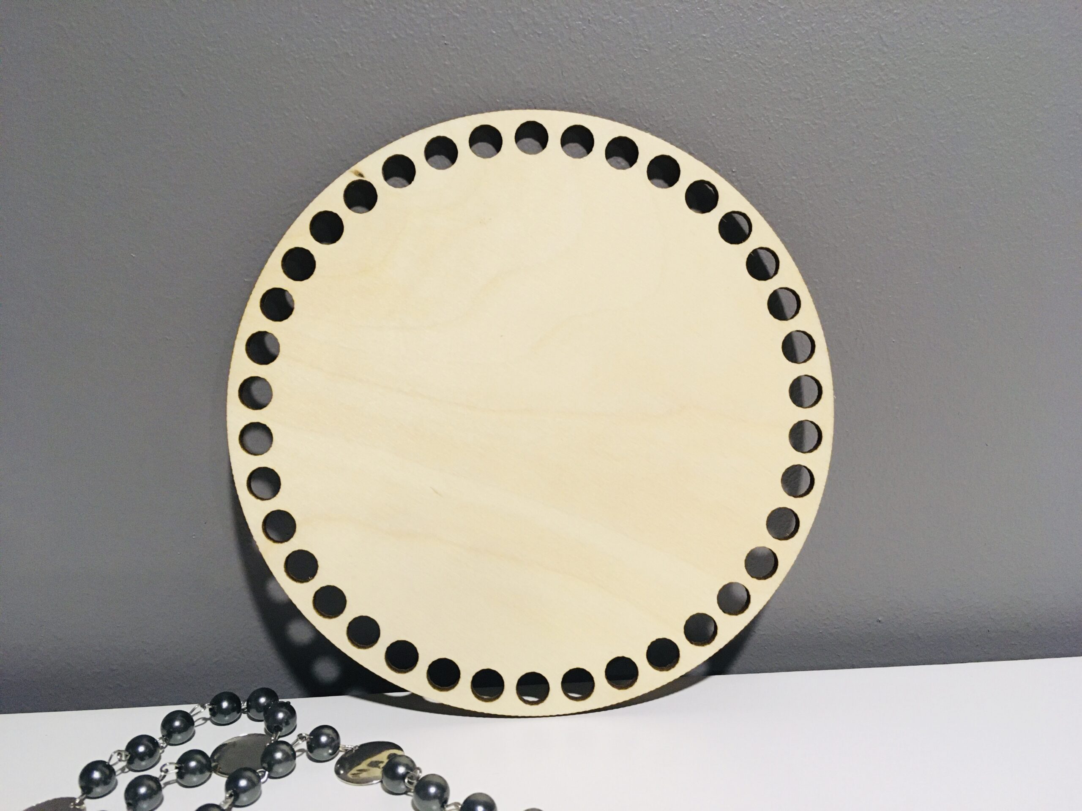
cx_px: 541
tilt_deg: -13.0
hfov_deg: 61.7
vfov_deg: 48.2
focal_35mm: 29
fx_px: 906
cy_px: 406
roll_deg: +2.4
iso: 200
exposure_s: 1/33
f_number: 2.2
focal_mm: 4.15
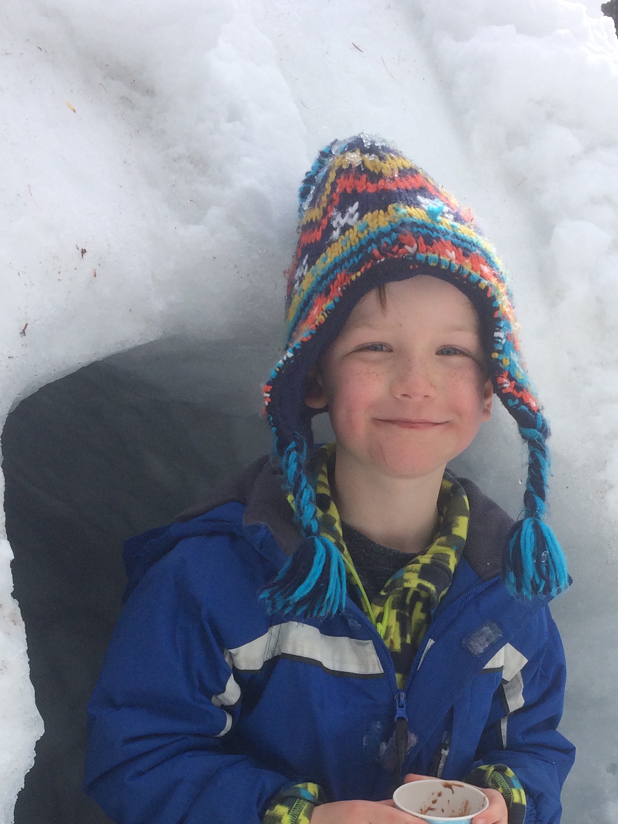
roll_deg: +0.1
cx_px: 440
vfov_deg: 33.8
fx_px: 1285
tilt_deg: -11.8
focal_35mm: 54
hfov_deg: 26.8
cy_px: 727
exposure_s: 1/1208
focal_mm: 4.15
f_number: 2.2
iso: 32
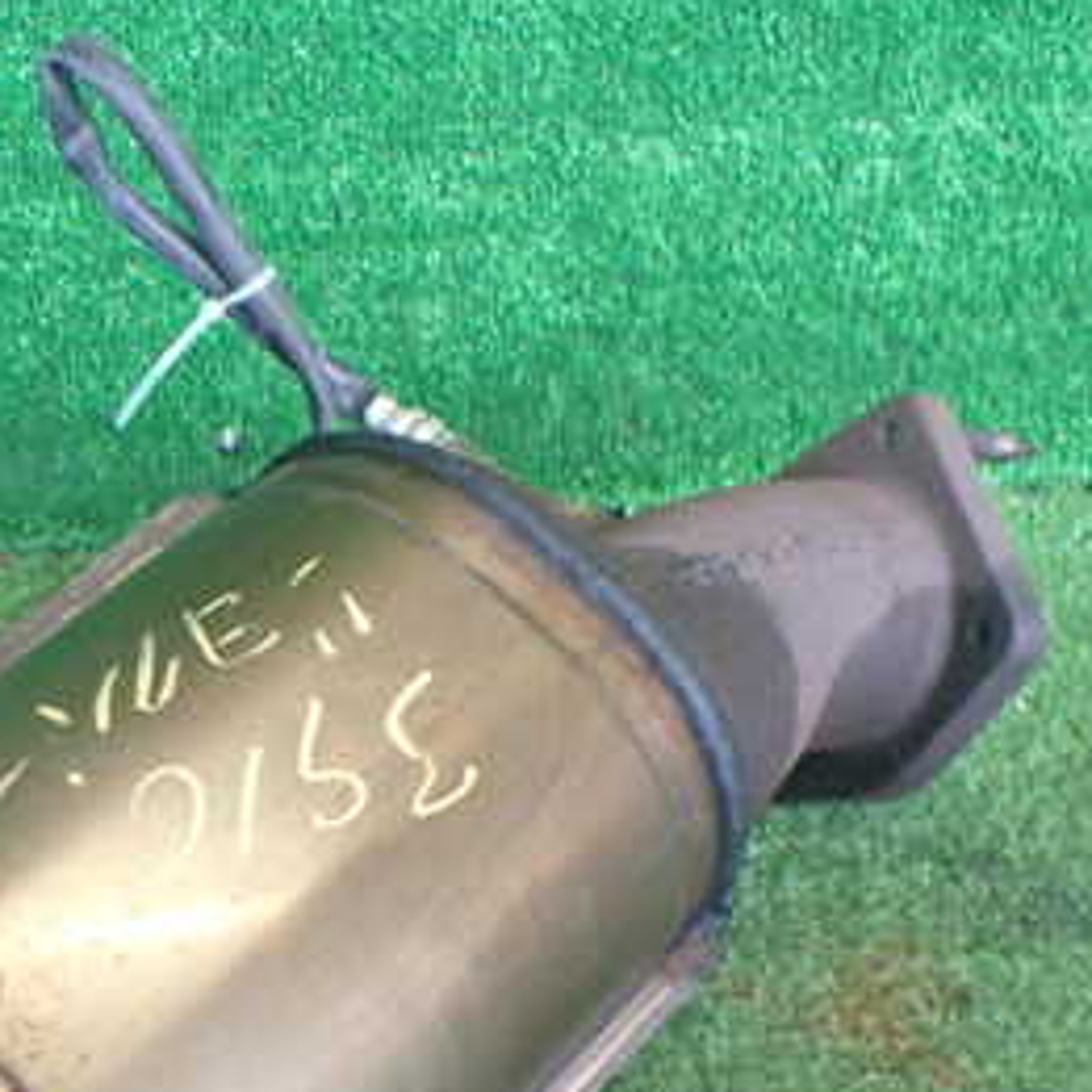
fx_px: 2177
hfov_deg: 26.9
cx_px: 46
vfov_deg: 27.4
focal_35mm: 61
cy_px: 925
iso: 640
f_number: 2.3
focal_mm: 5.4
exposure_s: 1/125
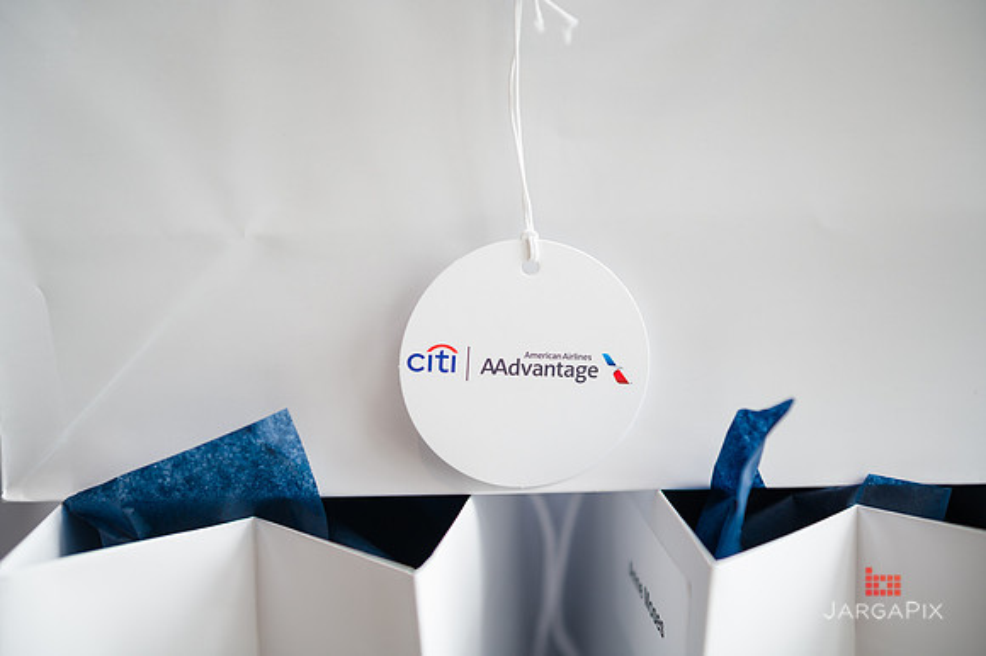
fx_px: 1232
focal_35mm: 45
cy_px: 328
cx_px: 493
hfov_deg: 43.6
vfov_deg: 29.8
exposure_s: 1/250
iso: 400
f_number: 3.2
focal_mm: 45
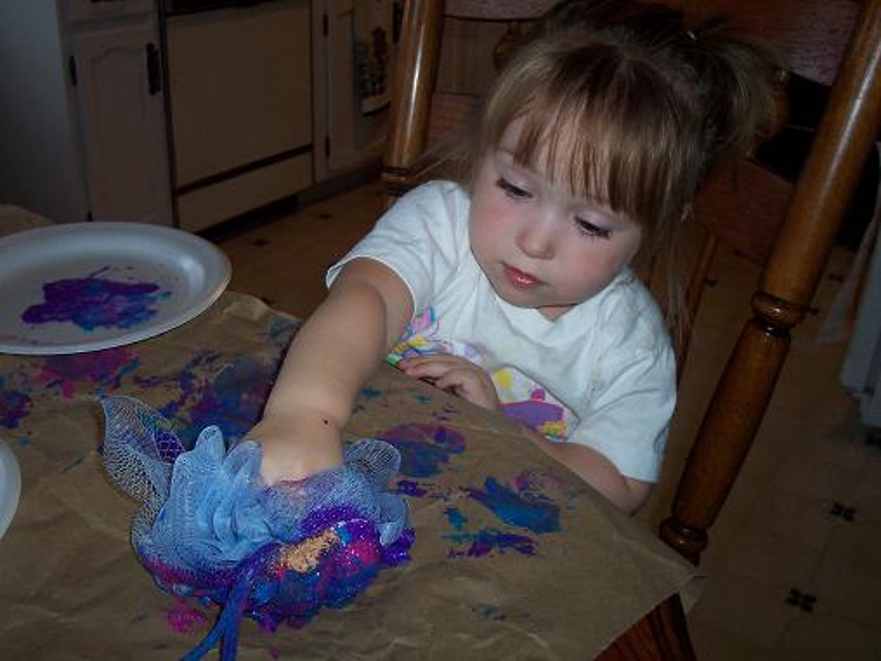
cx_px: 440
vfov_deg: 38.7
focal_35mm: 37
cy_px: 330
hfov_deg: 50.1
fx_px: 942
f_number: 2.8
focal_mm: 5.6
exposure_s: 1/60
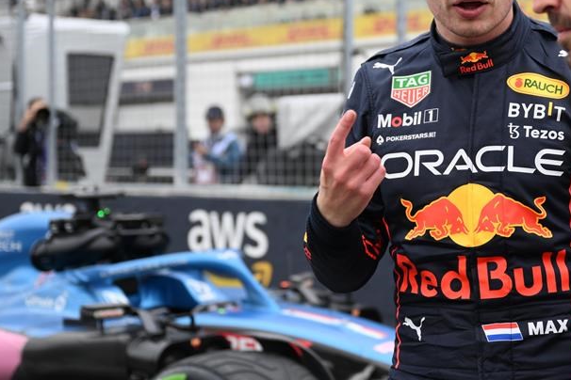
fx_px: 1205
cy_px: 129
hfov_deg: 26.2
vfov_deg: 17.9
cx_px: 449
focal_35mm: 76
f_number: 2.8
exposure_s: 1/800
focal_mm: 45
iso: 200
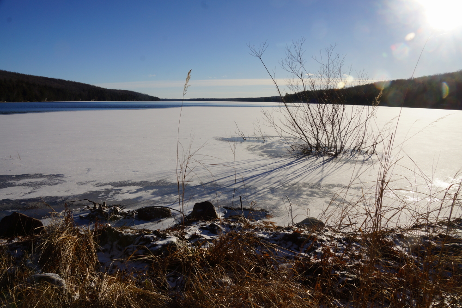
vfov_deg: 47.9
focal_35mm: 27
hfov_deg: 67.4
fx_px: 346
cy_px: 154
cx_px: 231
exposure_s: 1/125
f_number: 13
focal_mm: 18
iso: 100
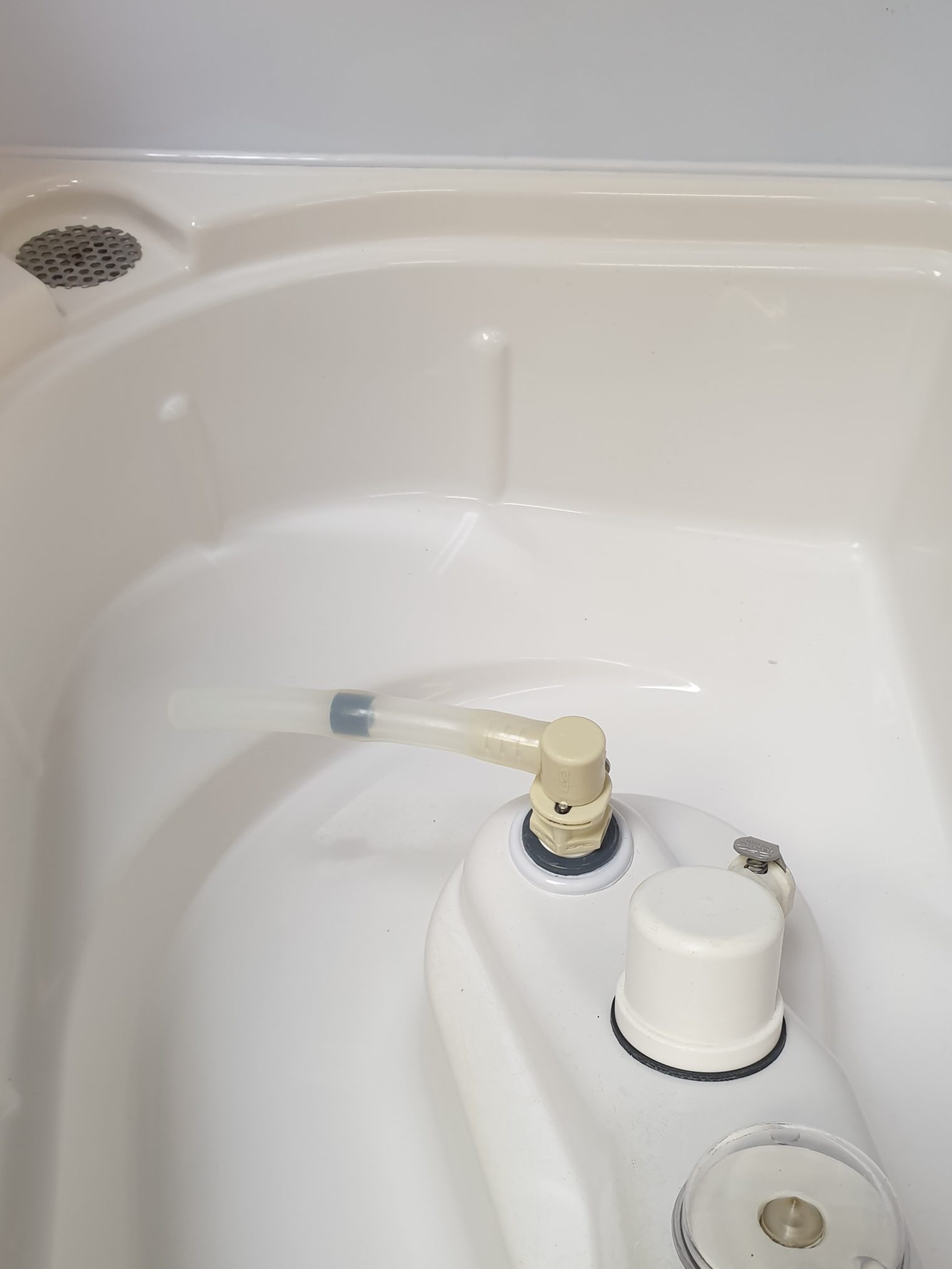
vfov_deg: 55.1
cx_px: 532
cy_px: 732
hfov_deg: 42.9
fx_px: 1210
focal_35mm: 33
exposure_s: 1/50
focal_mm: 4.3
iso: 125
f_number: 2.4
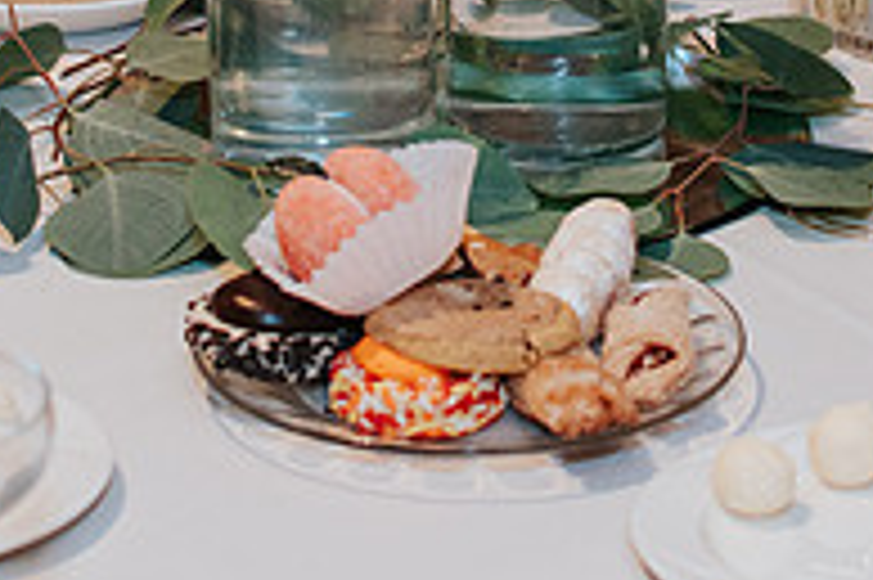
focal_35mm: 157
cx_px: 482
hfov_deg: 13.1
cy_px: -205
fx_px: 3804
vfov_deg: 8.6
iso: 800
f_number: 3.2
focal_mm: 35
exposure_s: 1/200
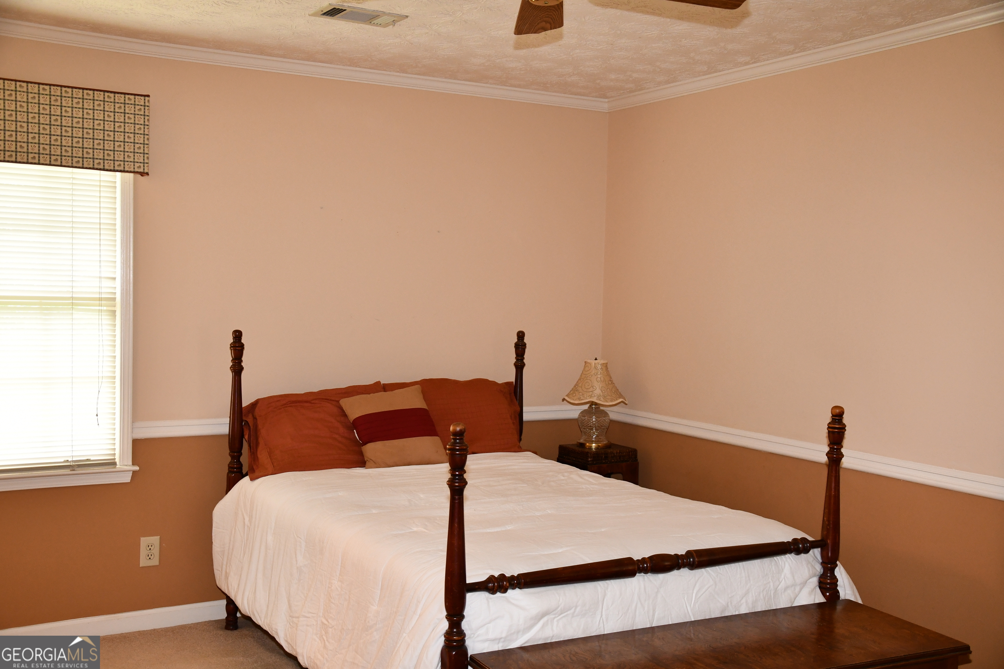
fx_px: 1088
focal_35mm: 39
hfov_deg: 49.6
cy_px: 334
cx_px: 502
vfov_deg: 34.2
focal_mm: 26
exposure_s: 1/60
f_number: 4
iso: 1100
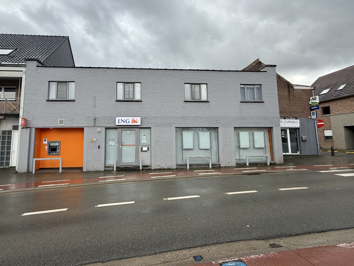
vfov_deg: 68.5
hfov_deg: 84.4
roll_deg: +3.8
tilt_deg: +7.9
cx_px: 160
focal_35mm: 19
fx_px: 194
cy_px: 118
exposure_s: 1/709
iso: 50
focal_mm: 2.22
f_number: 2.2
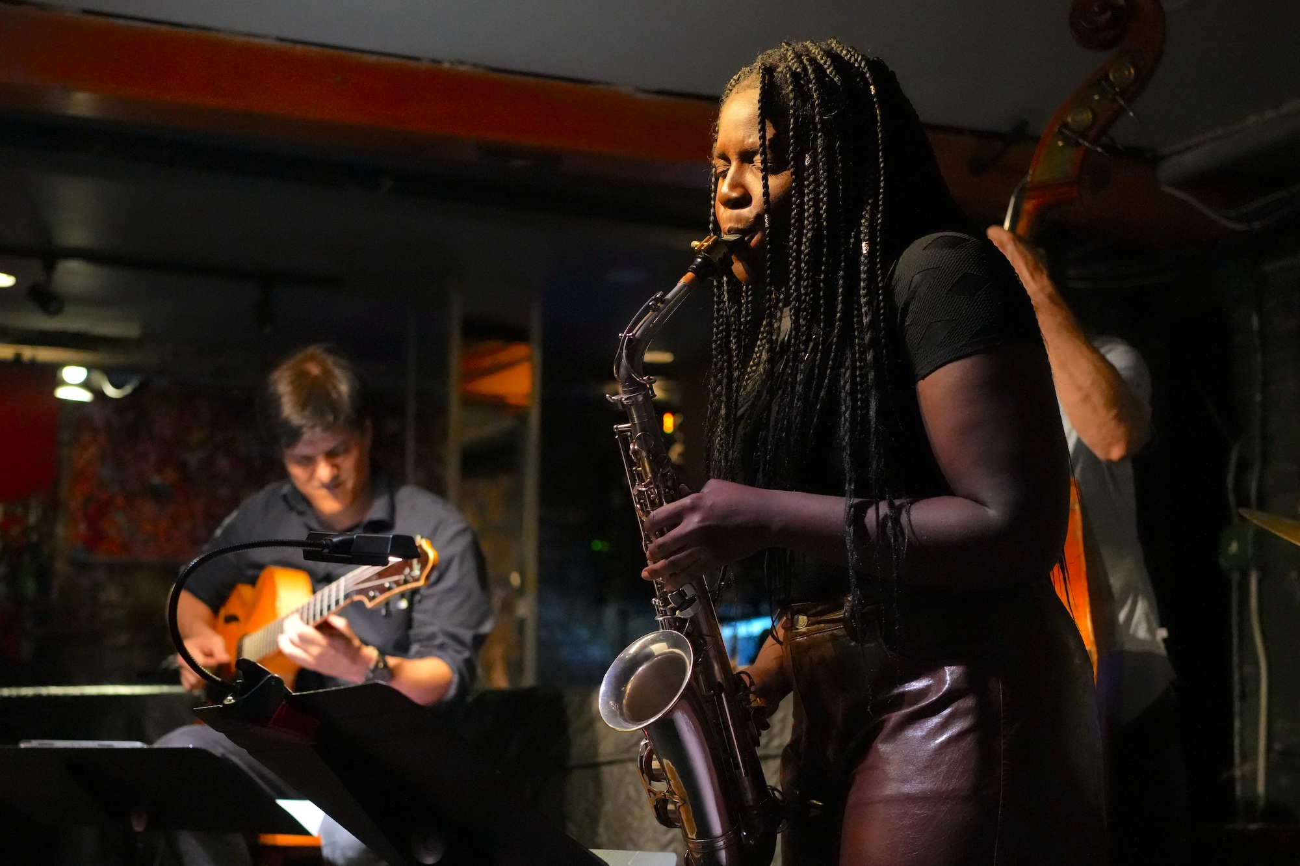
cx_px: 650
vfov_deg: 33.4
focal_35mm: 40
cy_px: 433
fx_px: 1444
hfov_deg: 48.5
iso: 6400
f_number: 2.5
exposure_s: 1/100
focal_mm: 40
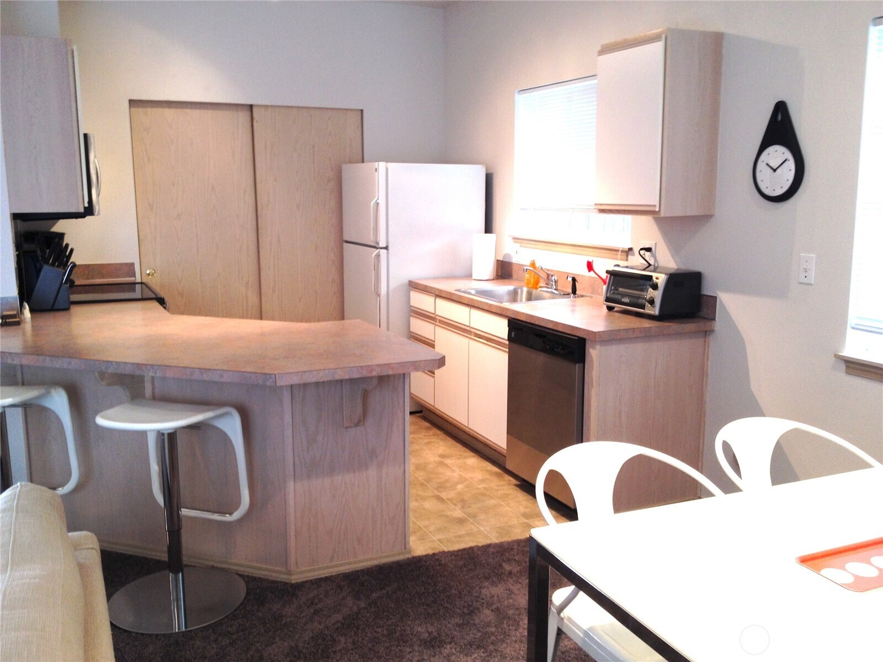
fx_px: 893
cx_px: 442
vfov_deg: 40.7
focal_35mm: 35
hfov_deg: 52.6
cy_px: 331
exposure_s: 1/20
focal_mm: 4.28
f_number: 2.4
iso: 64
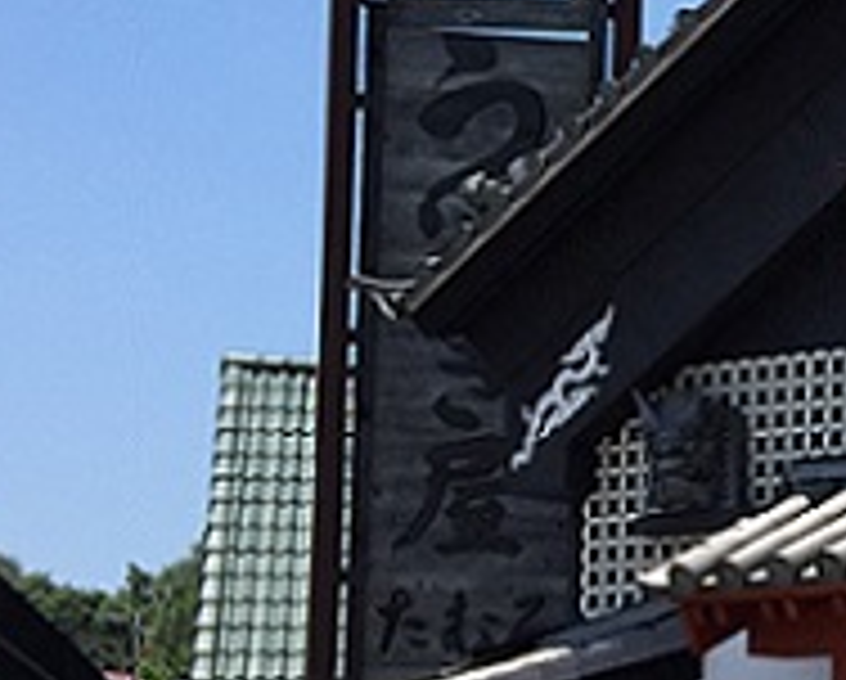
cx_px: 1402
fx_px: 3661
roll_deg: +0.1
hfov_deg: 12.3
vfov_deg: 10.6
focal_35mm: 146
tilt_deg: +5.2
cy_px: 475
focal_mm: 4.15
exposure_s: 1/1582
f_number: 2.2
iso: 32
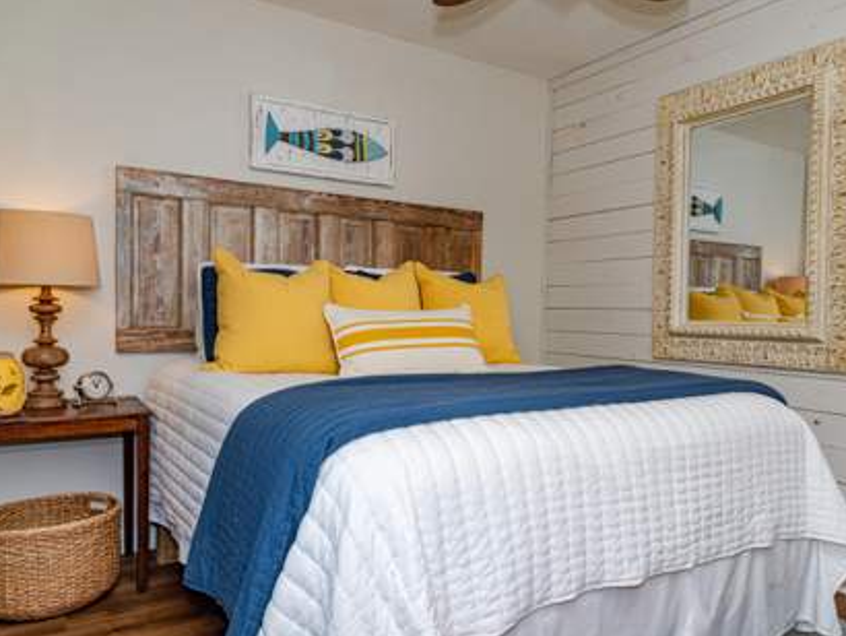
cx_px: 487
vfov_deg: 51.4
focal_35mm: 27
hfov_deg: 64.9
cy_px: 326
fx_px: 660
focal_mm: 24
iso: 400
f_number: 7.1
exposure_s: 1/125
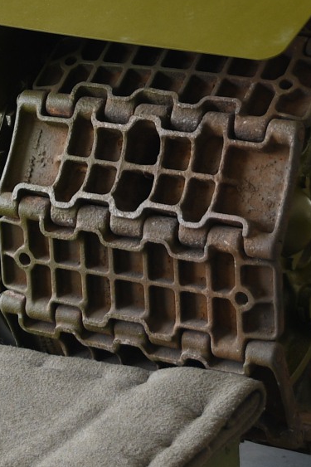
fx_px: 1660
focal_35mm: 128
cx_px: 51
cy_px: -74
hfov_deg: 10.7
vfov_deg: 15.5
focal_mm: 20
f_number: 3.2
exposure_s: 1/50
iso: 160
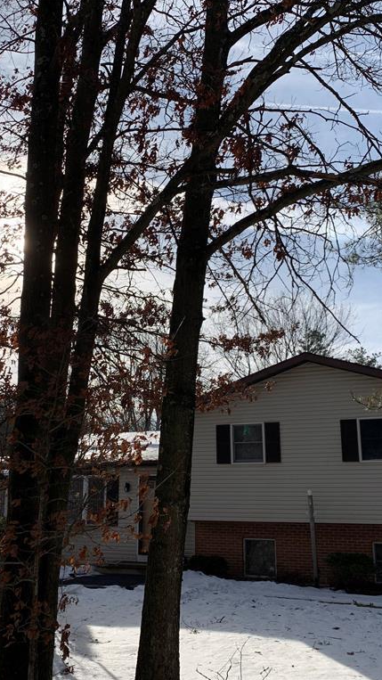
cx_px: 120
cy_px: 339
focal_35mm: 38
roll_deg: -2.3
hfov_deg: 30.9
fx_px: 685
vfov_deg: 52.8
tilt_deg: +15.5
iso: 25
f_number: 1.8
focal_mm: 4.25
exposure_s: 1/3401
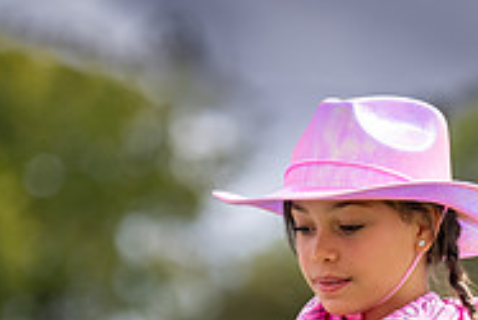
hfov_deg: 3.8
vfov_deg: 2.5
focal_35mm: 542
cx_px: 411
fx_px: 7202
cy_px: 407
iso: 320
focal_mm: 155
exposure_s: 1/2500
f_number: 2.8
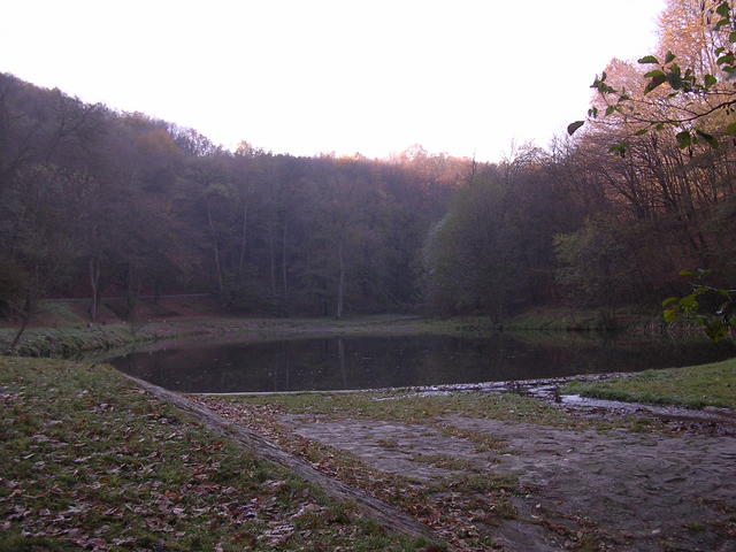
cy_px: 276
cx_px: 368
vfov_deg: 37.7
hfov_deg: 49.0
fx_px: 808
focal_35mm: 38
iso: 100
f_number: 2.8
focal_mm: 5.8
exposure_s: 1/160
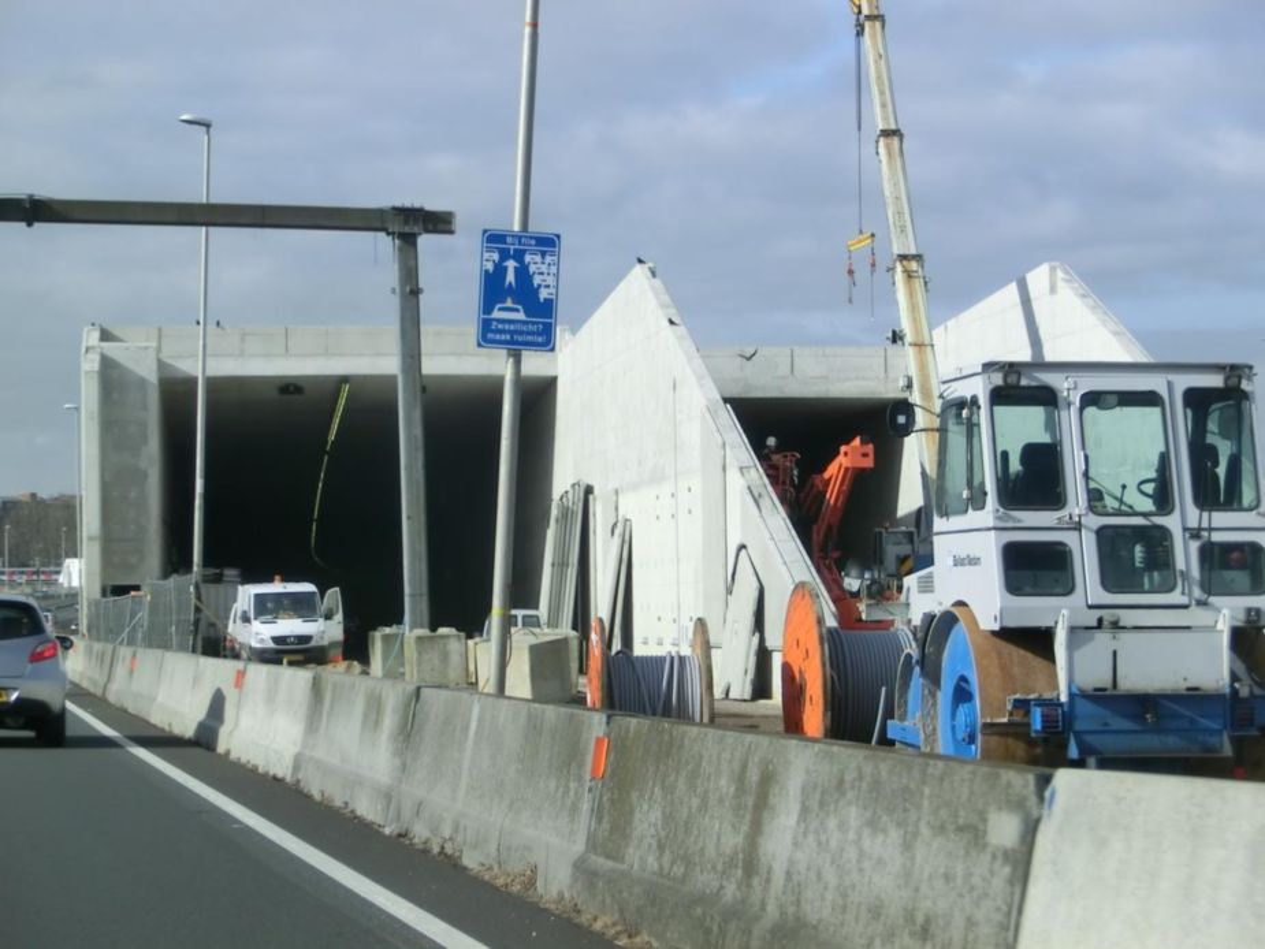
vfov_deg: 13.3
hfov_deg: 17.7
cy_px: 474
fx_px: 4057
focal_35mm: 111
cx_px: 632
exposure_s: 1/500
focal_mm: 19.64
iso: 80
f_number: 5.5
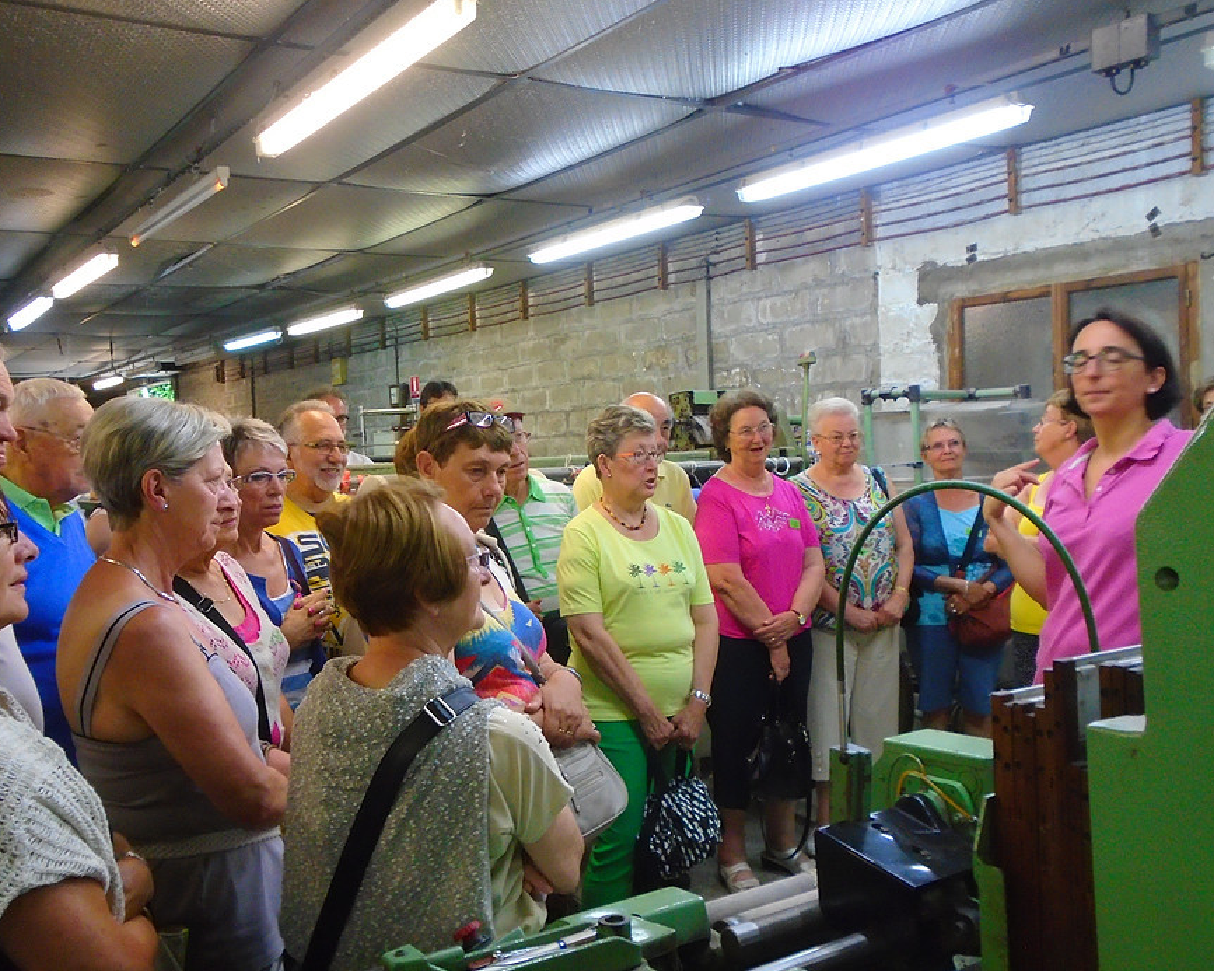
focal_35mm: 33
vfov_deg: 44.5
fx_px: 1185
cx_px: 562
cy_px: 481
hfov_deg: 54.2
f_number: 3.5
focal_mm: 5.5
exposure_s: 1/25
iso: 400
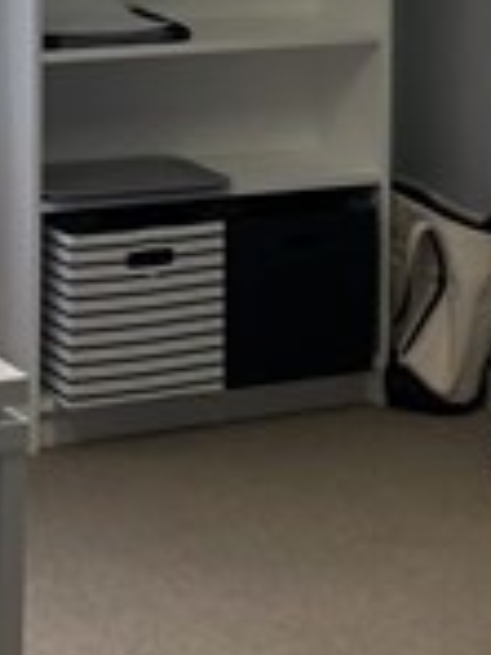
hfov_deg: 10.2
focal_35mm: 145
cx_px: 195
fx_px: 2742
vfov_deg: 13.2
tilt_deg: -6.8
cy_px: -159
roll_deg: -1.5
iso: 40
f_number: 1.8
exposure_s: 1/120
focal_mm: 4
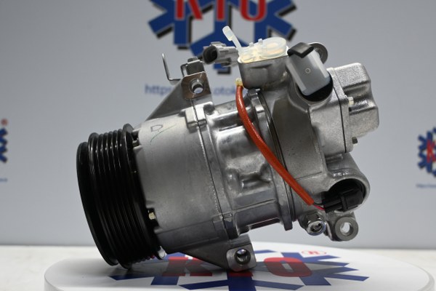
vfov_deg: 29.9
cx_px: 218
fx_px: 545
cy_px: 146
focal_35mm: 45
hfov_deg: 43.6
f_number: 4.8
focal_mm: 30
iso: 500
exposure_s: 1/50
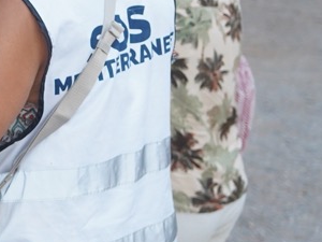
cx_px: -307
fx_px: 1597
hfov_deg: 10.6
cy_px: -24
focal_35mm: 172
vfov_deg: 8.6
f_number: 3.5
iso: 1600
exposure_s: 1/160
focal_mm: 41.9
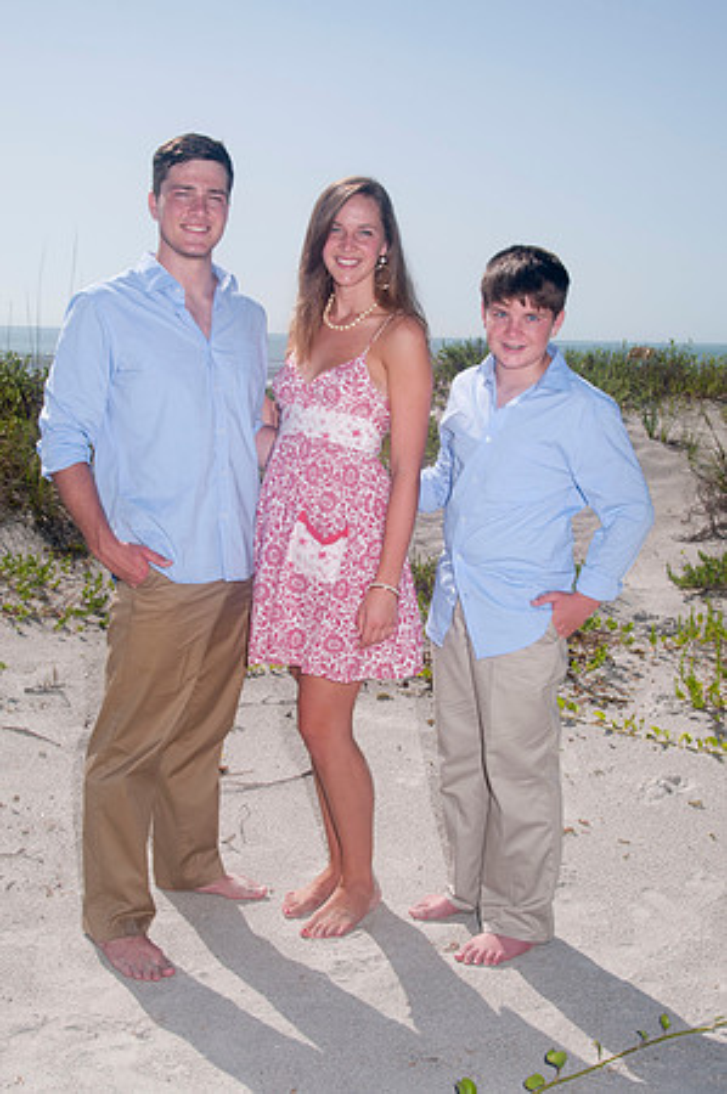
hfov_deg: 30.8
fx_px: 1321
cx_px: 364
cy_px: 547
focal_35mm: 44
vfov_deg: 45.0
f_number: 13
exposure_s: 1/250
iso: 100
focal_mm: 29
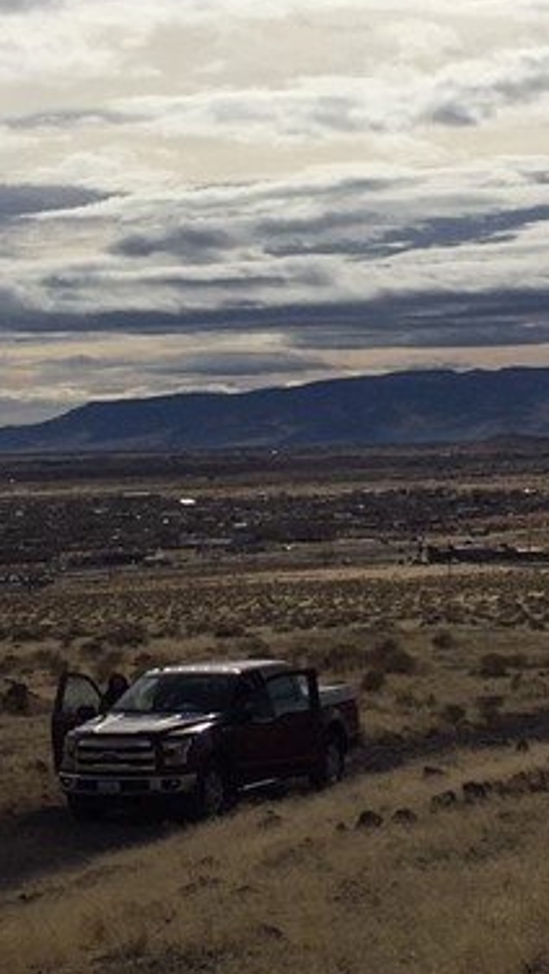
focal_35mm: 86
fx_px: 2222
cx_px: 414
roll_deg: +0.9
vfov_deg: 24.7
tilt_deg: -1.9
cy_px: 547
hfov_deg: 14.0
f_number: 2.2
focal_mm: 4.15
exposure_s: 1/13333
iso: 40
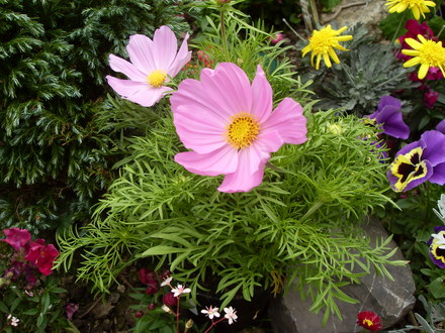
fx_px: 450
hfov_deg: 52.6
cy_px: 166
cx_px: 222
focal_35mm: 35
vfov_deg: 40.7
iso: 80
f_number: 7
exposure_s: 1/90
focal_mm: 6.3
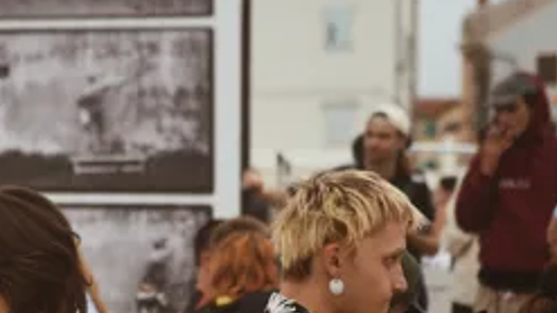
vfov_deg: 10.1
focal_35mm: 119
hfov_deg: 17.9
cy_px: 287
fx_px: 1758
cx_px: 156
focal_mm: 70
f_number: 3.2
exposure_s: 1/400
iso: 200
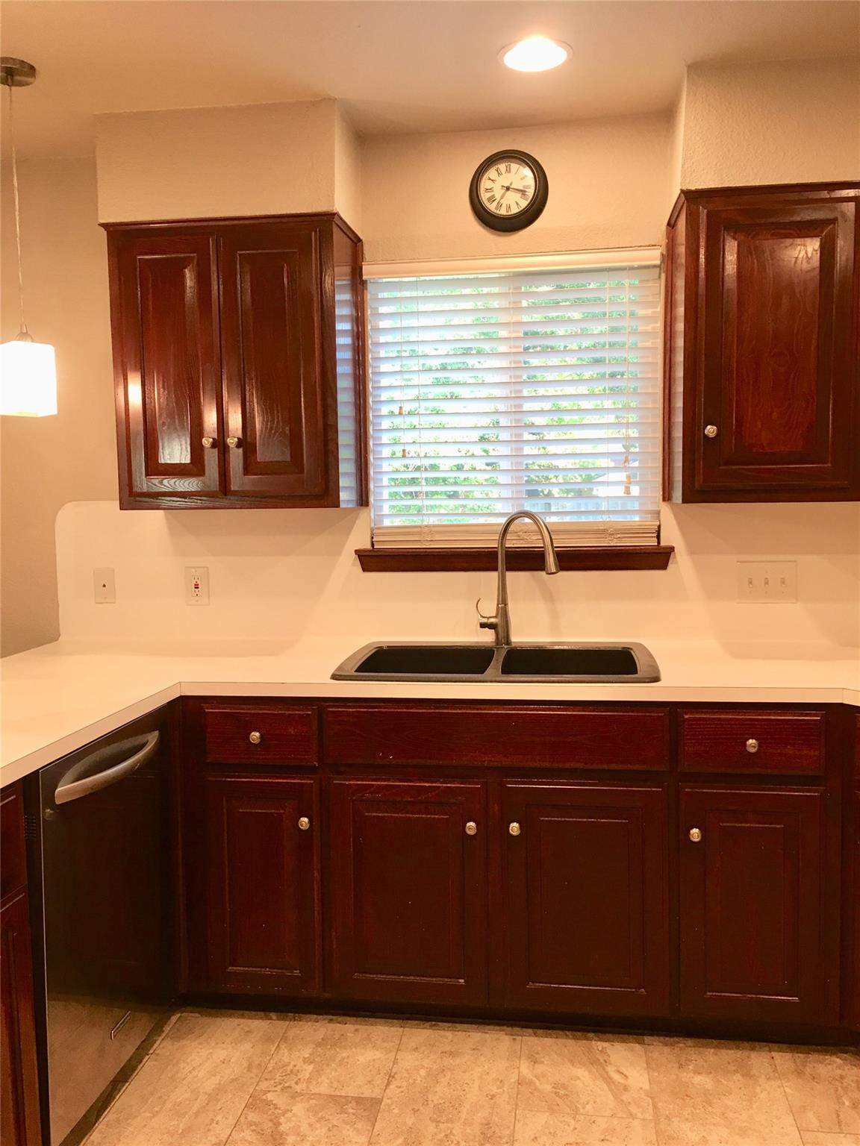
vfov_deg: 61.7
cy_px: 573
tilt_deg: -2.8
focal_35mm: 29
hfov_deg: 48.2
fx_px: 961
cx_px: 430
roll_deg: +1.0
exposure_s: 1/15
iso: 32
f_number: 2.2
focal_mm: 4.15
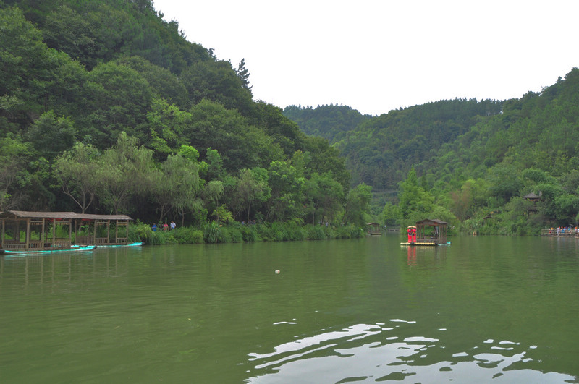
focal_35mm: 38
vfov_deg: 35.4
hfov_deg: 51.3
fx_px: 602
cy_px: 192
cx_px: 290
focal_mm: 25
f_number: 11
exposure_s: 1/100
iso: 200
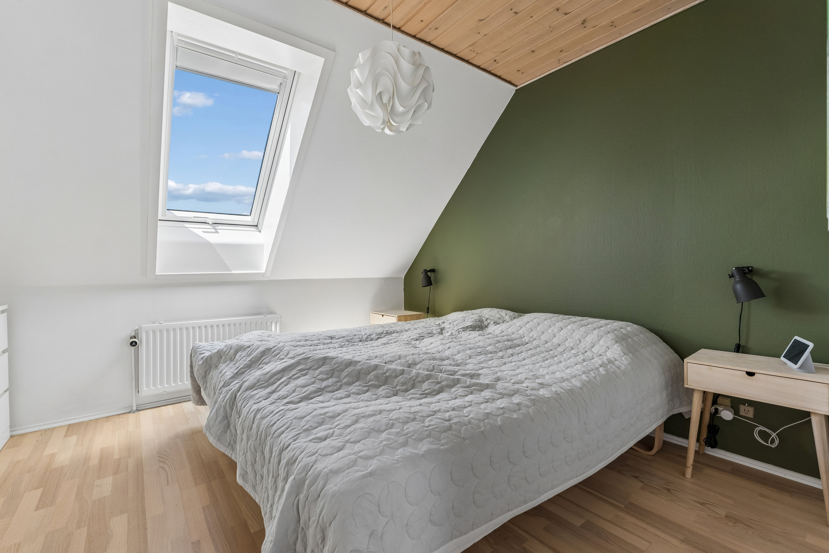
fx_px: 380
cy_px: 276
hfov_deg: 95.0
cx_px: 414
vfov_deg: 72.1
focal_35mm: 16
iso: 400
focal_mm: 11
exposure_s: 1/100
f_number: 8
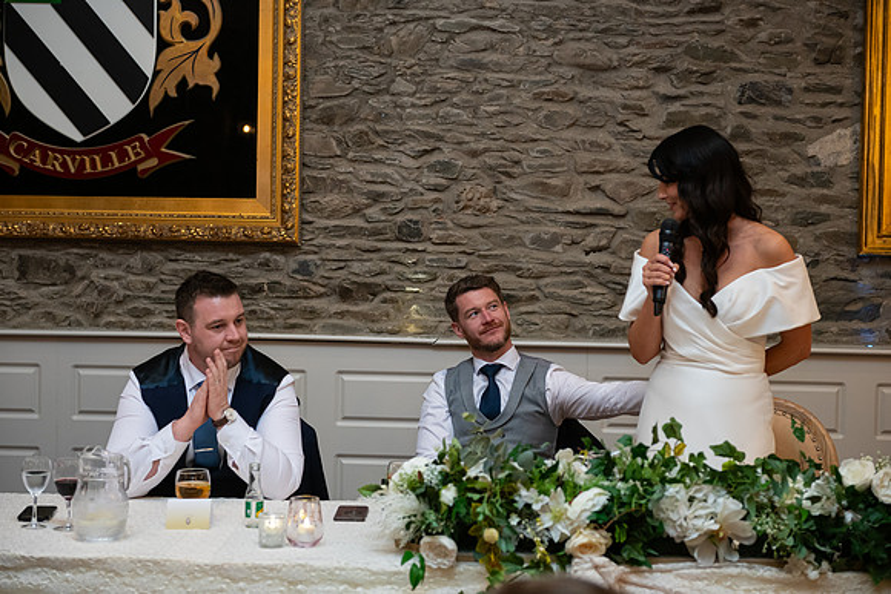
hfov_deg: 28.8
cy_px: 297
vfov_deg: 19.5
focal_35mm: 70
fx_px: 1733
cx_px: 446
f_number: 3.5
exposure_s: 1/160
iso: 800
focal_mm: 70
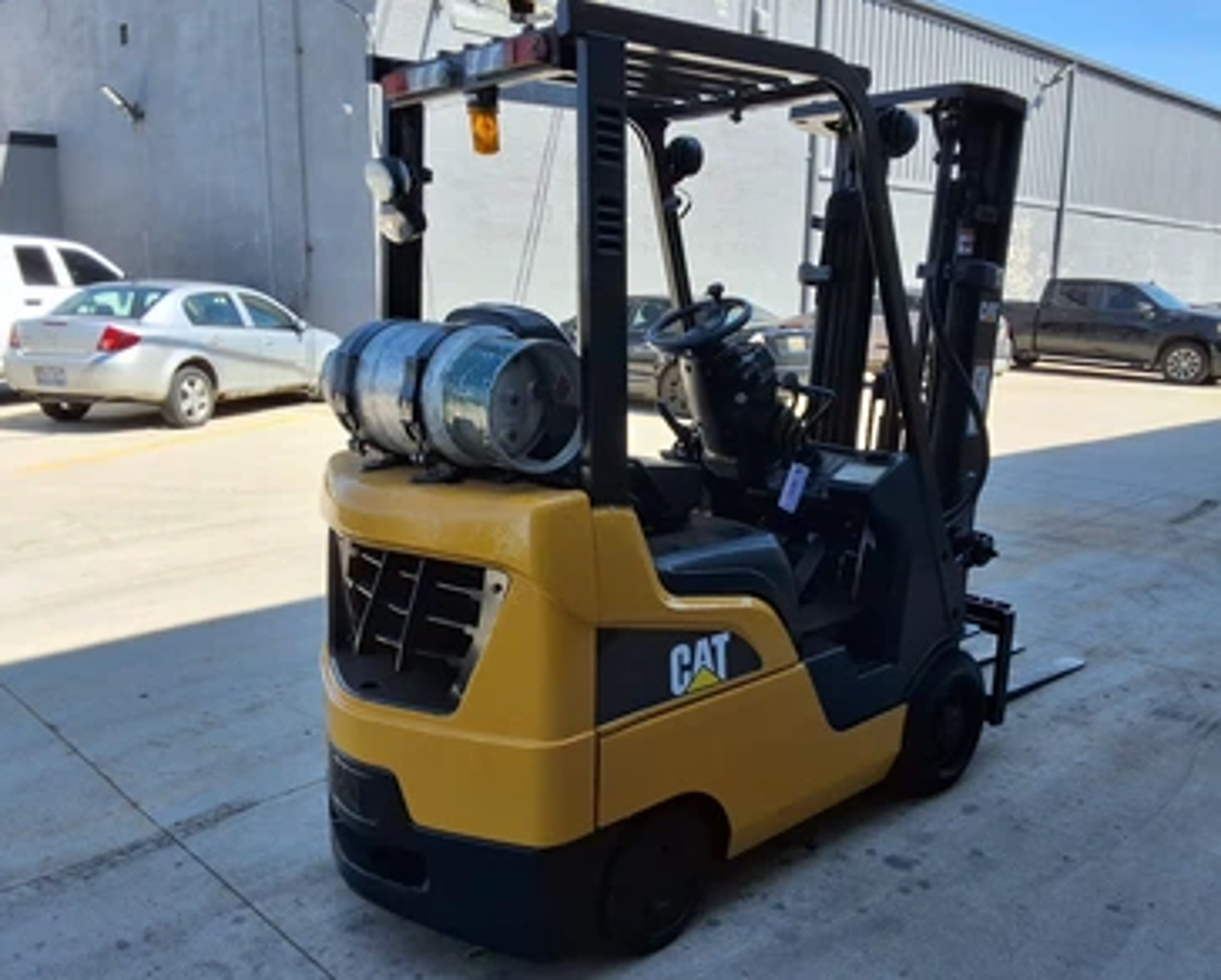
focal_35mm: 30
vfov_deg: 48.6
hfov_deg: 58.7
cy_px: 490
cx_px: 631
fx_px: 1085
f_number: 1.9
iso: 32
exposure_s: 1/1203
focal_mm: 2.91
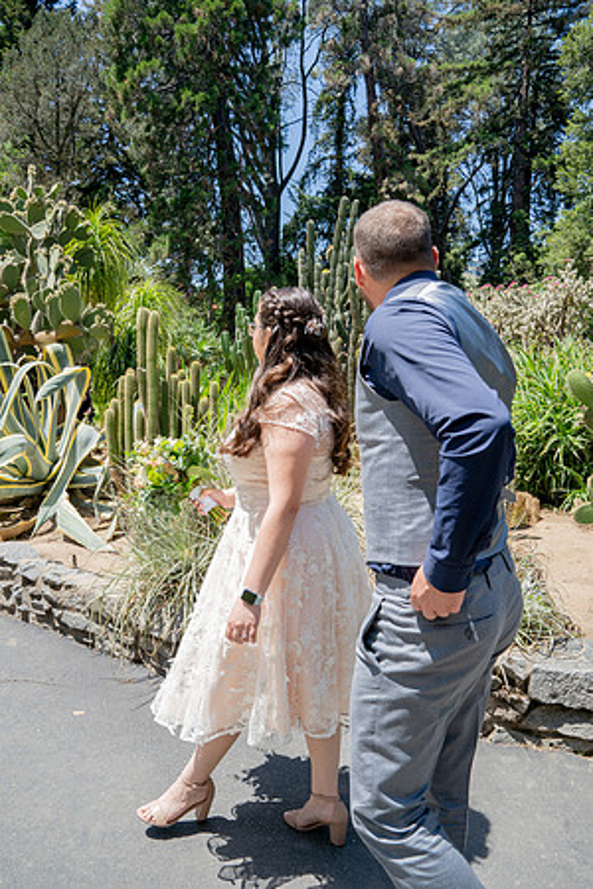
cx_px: 296
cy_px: 444
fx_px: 692
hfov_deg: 46.4
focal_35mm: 28
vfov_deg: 65.5
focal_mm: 28
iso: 250
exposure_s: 1/320
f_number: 9
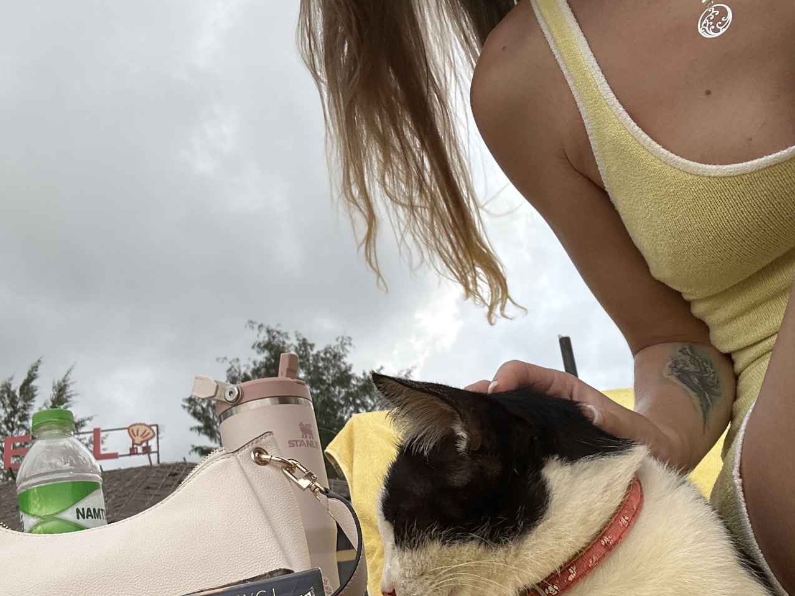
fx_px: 827
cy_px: 437
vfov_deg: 38.7
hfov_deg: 51.3
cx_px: 414
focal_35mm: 36
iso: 32
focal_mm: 2.69
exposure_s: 1/121
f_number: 1.9
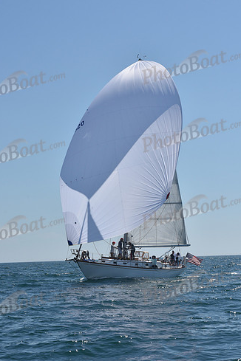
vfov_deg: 24.5
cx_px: 104
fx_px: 833
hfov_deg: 16.4
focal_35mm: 83
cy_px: 182
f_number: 11
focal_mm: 70
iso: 250
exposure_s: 1/800
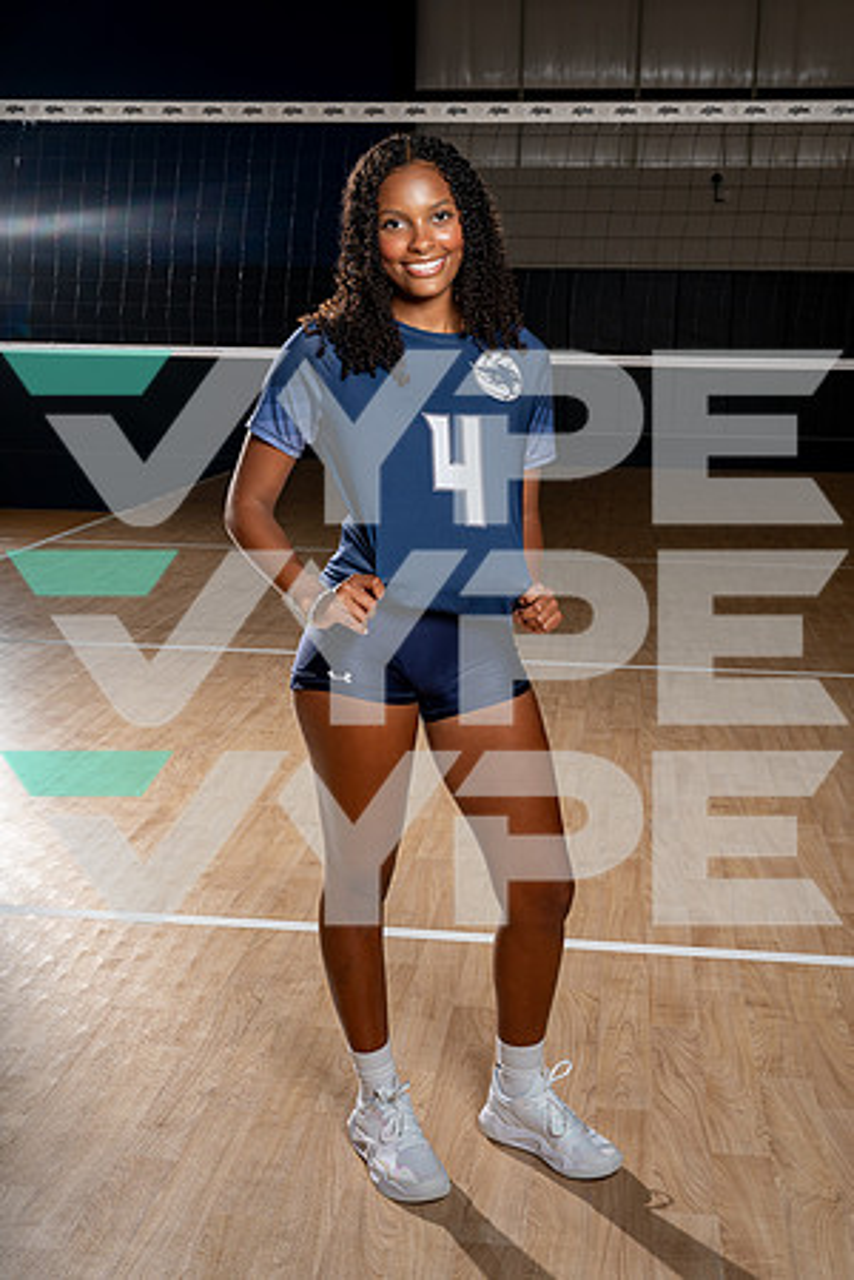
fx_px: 1530
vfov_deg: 45.4
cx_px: 427
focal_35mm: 43
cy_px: 640
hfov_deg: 31.2
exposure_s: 1/250
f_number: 8
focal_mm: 43
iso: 100
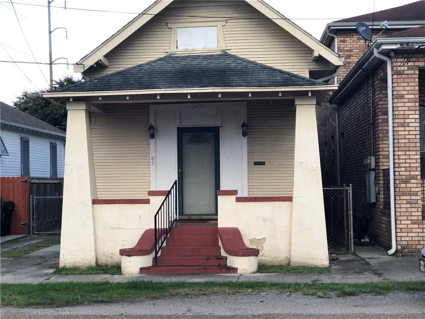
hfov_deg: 33.8
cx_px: 212
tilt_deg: +0.9
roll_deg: -0.2
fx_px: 700
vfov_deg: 25.7
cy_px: 160
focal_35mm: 57
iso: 32
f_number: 2.8
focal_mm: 6.6
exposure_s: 1/120
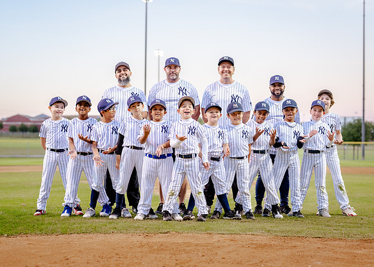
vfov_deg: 22.2
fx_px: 681
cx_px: 201
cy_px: 156
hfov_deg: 30.7
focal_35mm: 64
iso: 1000
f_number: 2
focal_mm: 50
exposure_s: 1/500
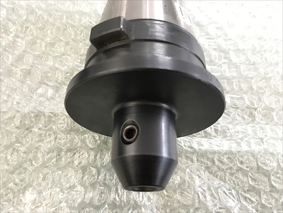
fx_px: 229
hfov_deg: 63.4
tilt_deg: -70.2
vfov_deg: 49.7
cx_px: 142
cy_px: 106
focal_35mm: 28
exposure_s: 1/15
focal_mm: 3.99
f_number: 1.8
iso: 64
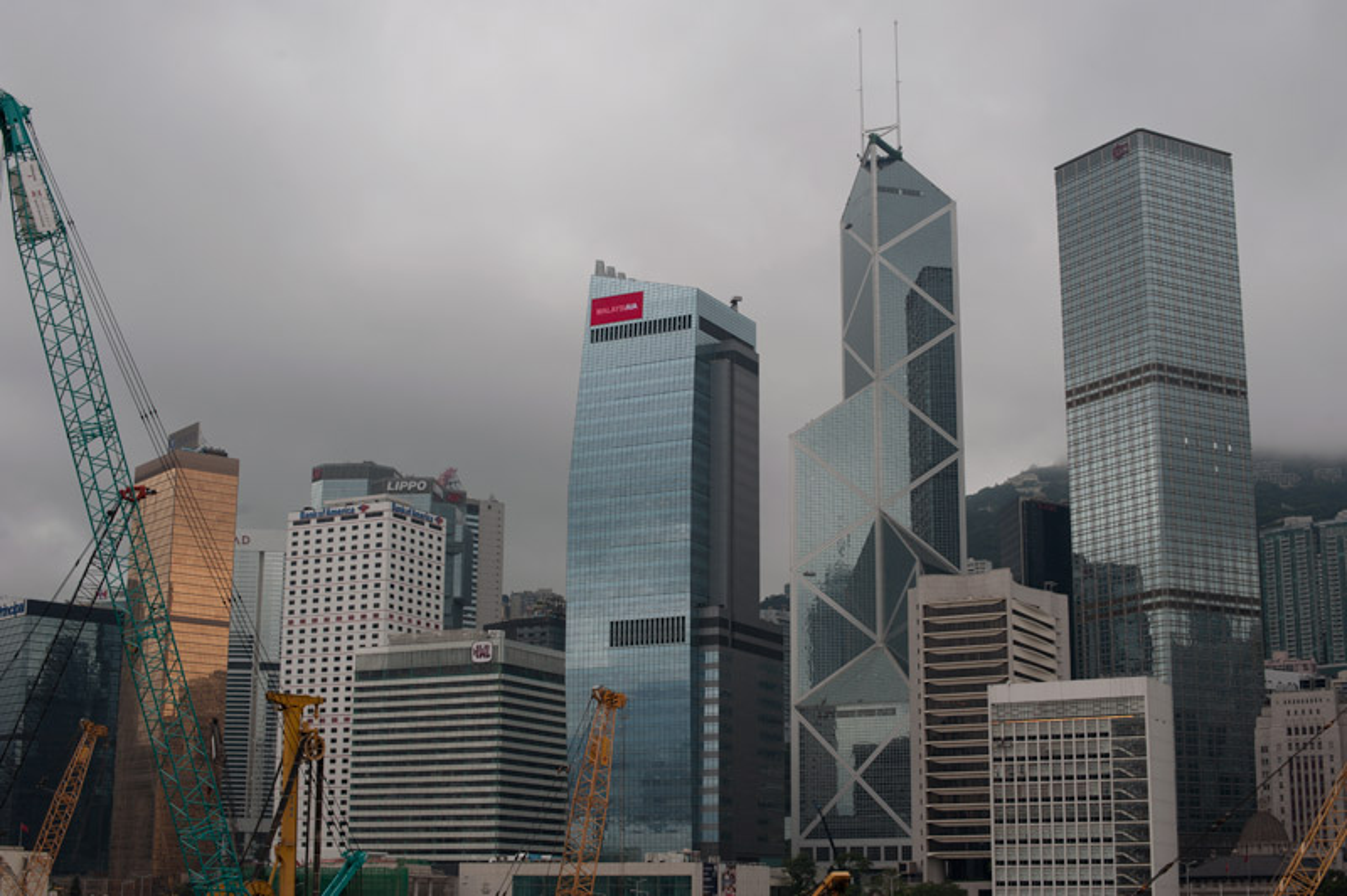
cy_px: 448
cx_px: 674
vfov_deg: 26.9
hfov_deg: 39.6
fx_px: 1869
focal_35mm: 50
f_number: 9
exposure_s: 1/250
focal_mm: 50
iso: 200
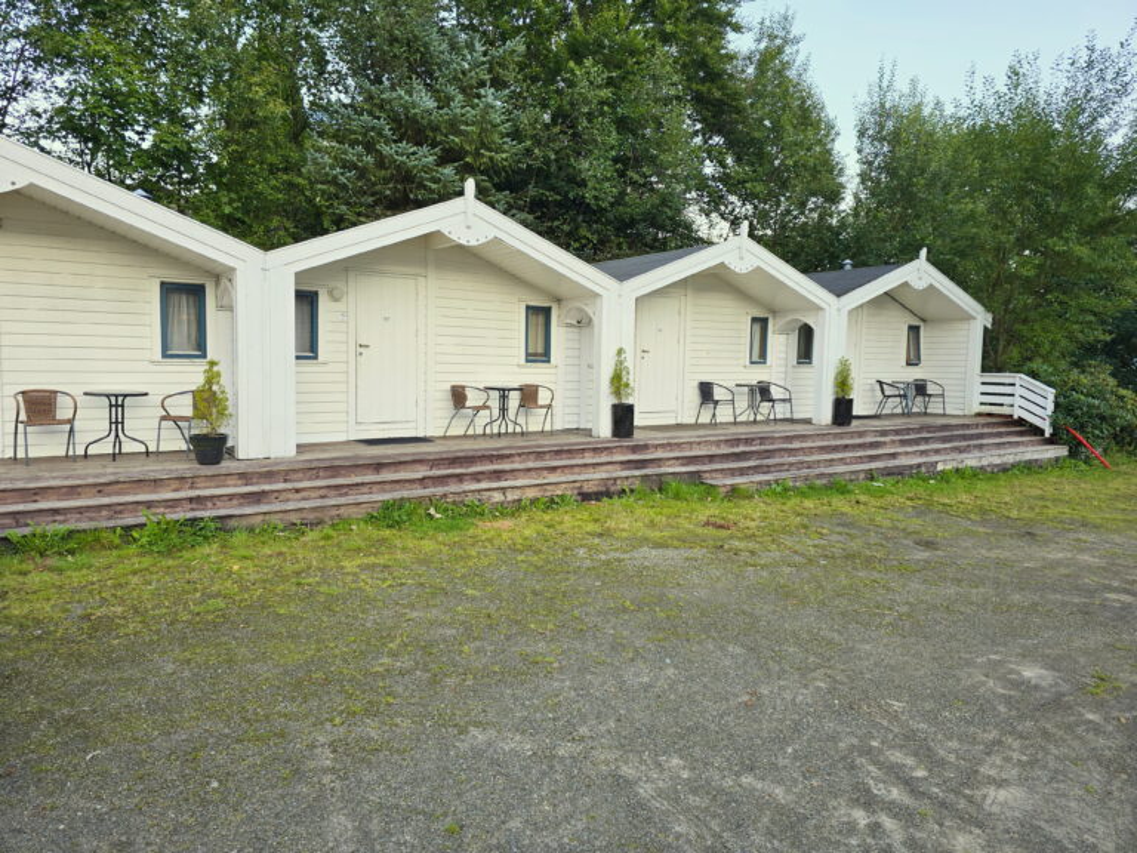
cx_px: 568
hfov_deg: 73.9
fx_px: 755
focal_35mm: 23
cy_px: 426
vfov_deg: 58.9
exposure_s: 1/180
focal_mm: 6.3
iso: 40
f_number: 1.7
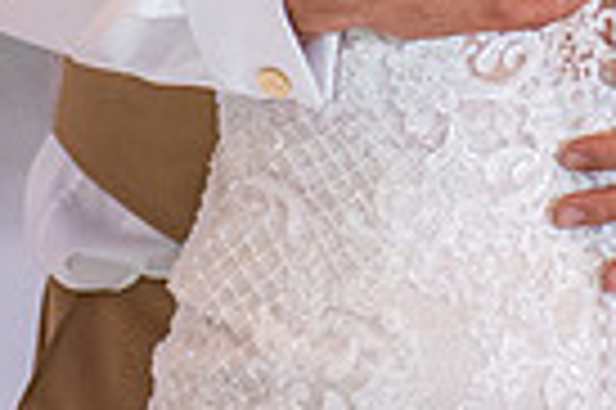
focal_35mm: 433
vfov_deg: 3.1
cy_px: -603
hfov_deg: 4.8
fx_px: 7400
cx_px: 704
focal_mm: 70
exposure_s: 1/125
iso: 1000
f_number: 2.8
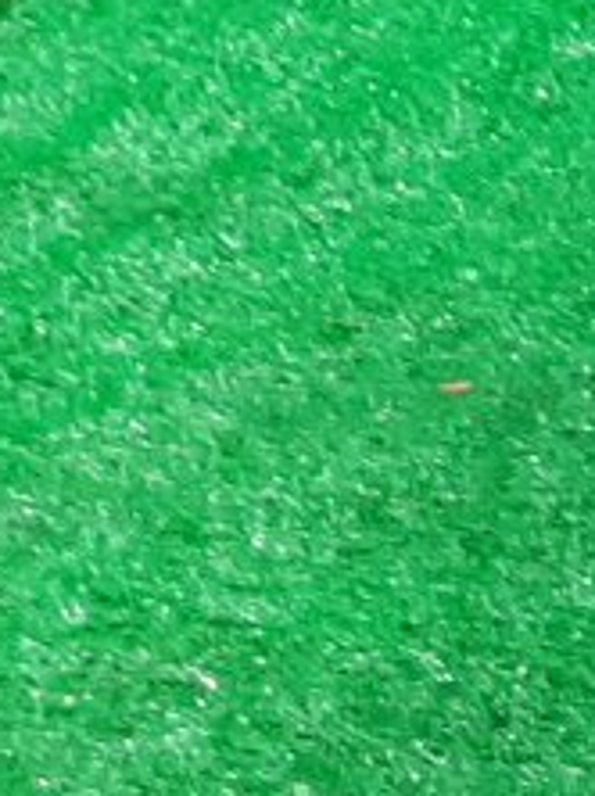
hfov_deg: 7.2
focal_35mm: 169
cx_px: 2100
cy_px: 237
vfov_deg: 11.7
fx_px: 3881
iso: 171
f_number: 1.7
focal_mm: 3.93
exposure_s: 1/50
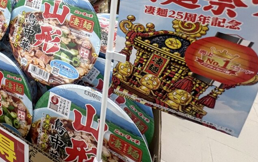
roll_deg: +0.1
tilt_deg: -16.5
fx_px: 211
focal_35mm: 30
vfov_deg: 34.7
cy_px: -25
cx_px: 19
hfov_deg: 53.7
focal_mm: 2.22
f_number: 2.2
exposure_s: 1/99
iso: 50
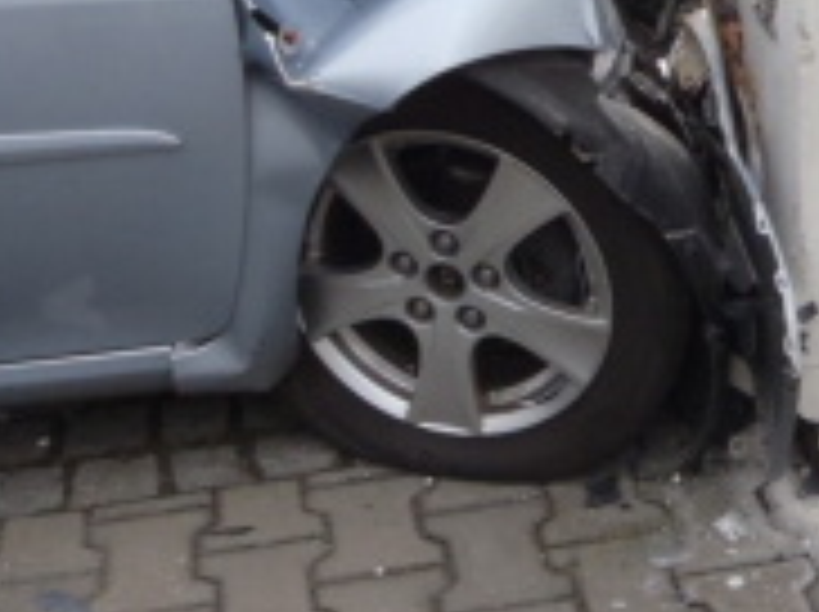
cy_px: -7
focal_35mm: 77
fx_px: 1819
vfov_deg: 18.6
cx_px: 490
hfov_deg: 25.3
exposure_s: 1/800
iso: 200
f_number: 5
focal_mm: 5
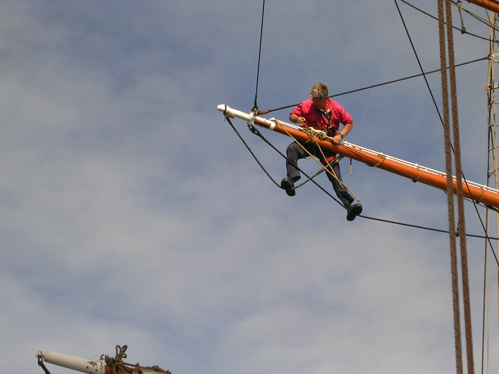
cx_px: 250
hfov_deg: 17.1
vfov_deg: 12.9
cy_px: 187
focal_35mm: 115
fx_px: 1658
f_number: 4.9
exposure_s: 1/475
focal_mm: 17.4
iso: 50
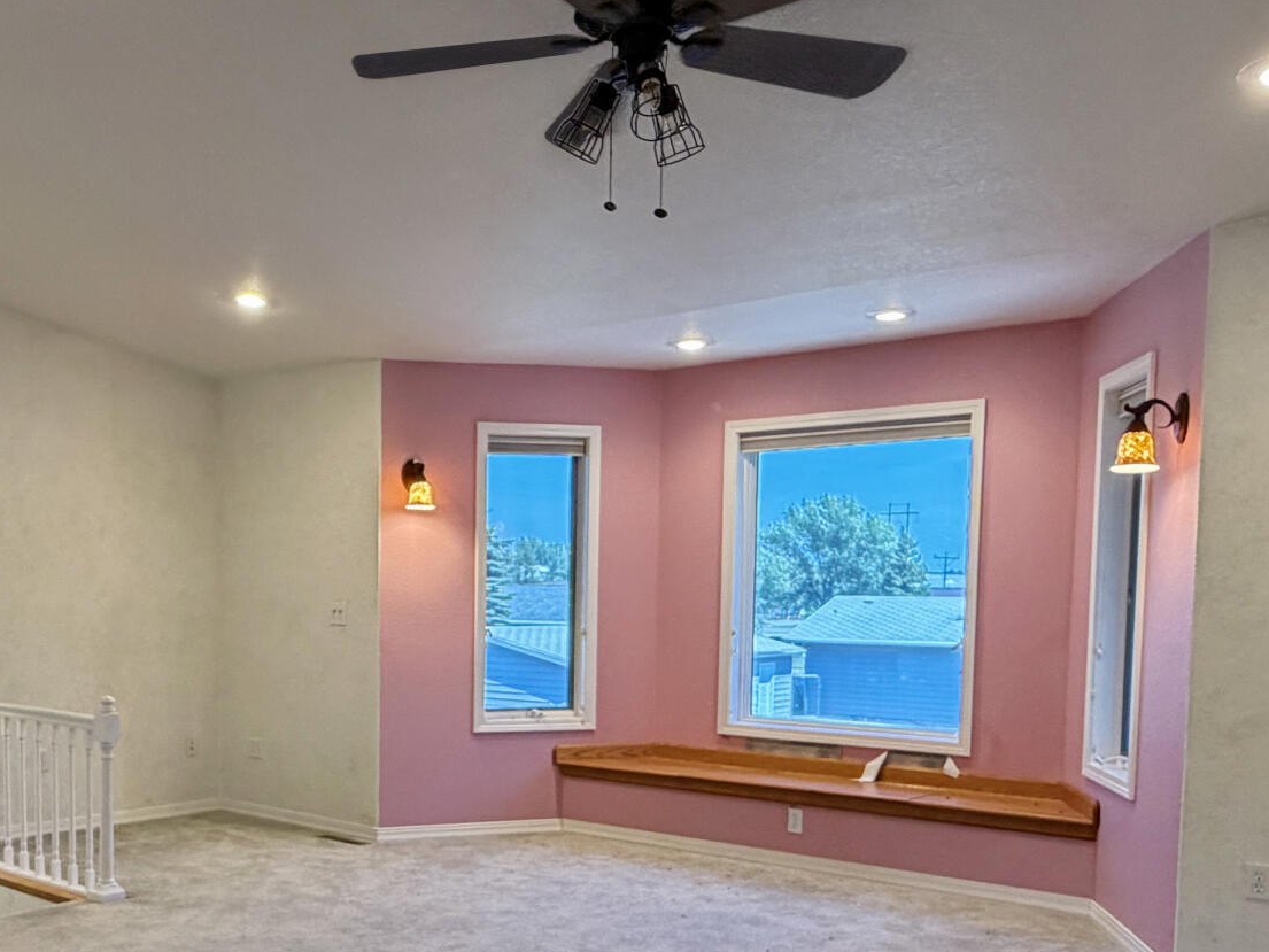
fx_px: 1393
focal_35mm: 38
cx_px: 384
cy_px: 699
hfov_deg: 47.8
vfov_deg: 36.9
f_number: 2.2
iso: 250
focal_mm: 2.22
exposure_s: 1/60
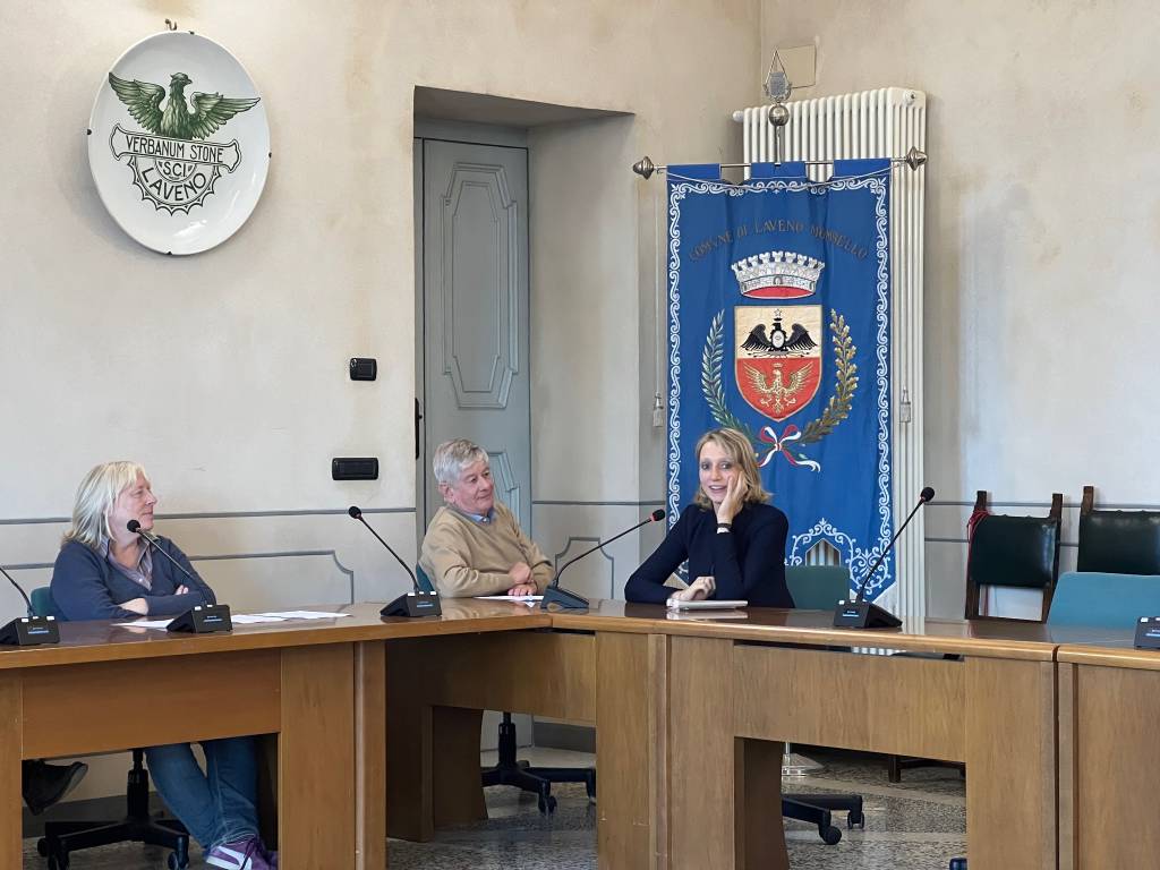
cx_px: 580
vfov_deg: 19.1
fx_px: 2580
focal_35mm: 77
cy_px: 435
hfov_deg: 25.3
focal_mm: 9
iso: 400
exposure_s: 1/50
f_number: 2.8
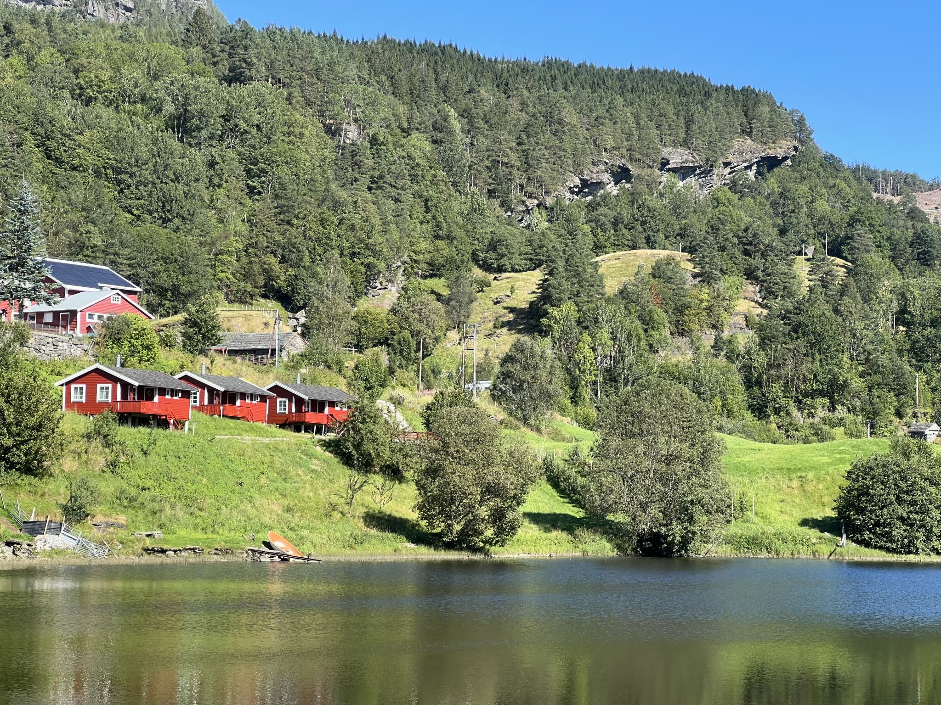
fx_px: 2093
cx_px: 470
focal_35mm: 77
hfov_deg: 25.3
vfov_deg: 19.1
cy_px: 352
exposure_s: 1/339
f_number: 2.8
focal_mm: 9
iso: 32
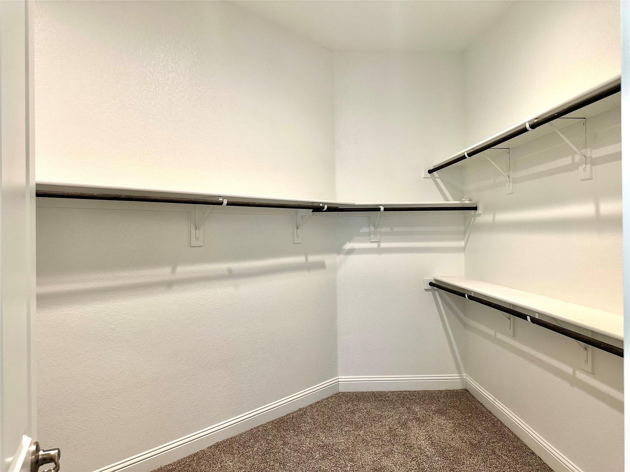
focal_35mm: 24
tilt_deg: +0.1
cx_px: 315
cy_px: 236
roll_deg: +0.6
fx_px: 437
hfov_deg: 71.6
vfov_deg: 56.8
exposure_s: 1/120
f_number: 1.78
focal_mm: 6.86
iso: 160
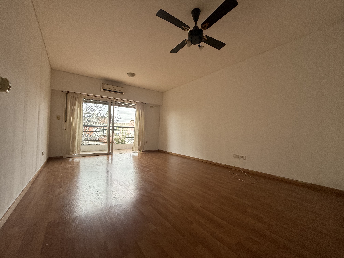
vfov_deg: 85.7
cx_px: 172
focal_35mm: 14
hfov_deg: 102.1
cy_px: 129
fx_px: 139
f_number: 2.2
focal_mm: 2.22
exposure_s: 1/102
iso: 64
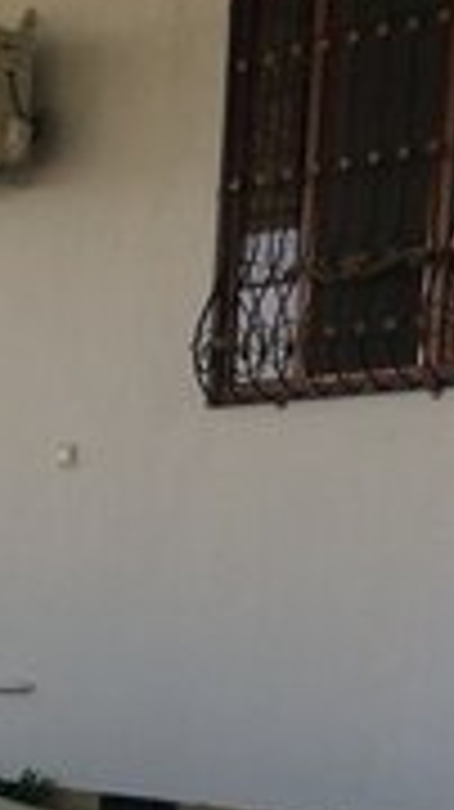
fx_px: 1865
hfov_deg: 12.8
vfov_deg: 22.7
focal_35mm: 87
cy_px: 940
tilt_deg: -12.3
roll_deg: +0.5
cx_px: -315
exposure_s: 1/394
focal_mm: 4.15
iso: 32
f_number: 2.2
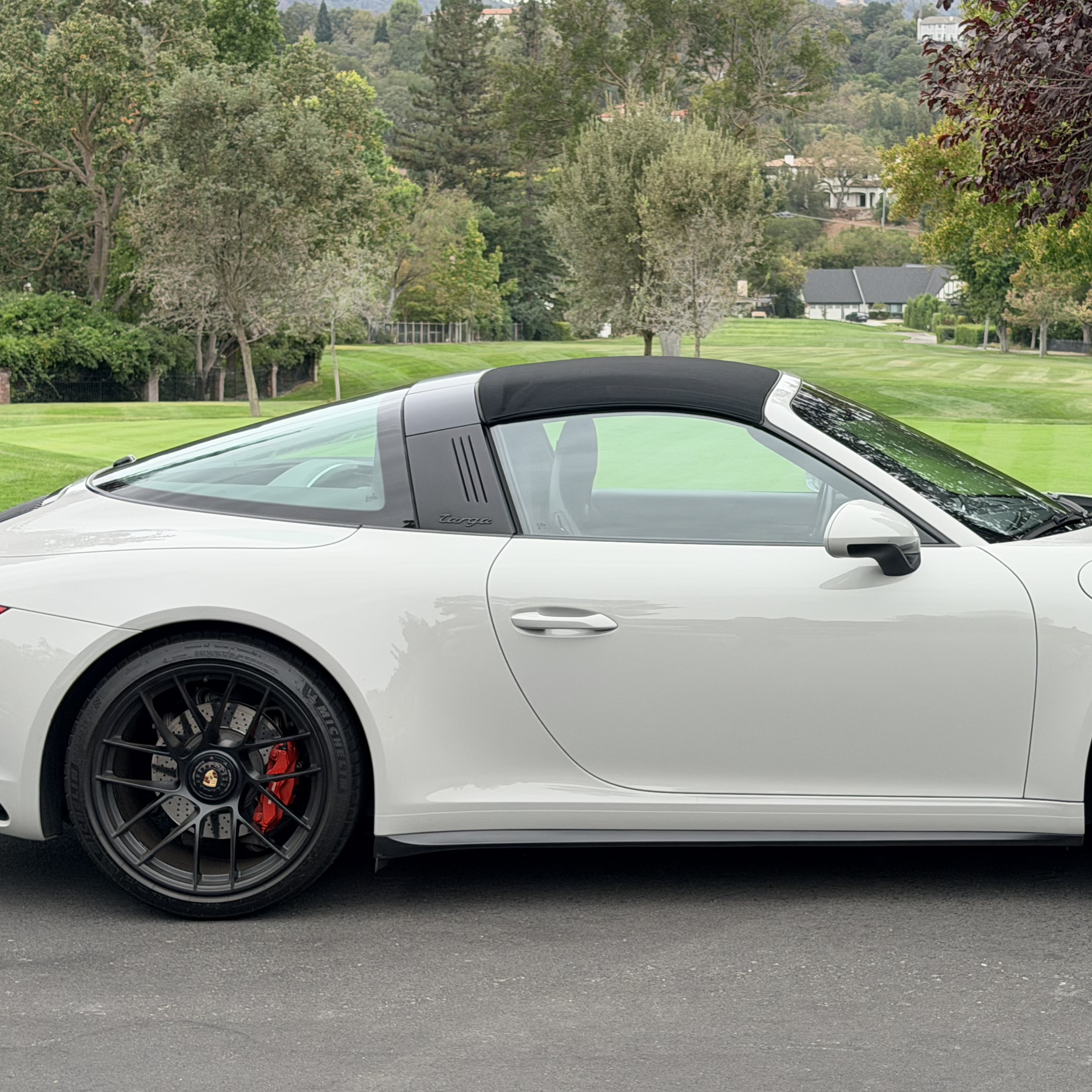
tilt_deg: -7.4
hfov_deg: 23.3
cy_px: 570
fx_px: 2641
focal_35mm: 74
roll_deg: -0.7
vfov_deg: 23.4
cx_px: 719
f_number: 1.78
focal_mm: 6.76
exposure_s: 1/641
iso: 64
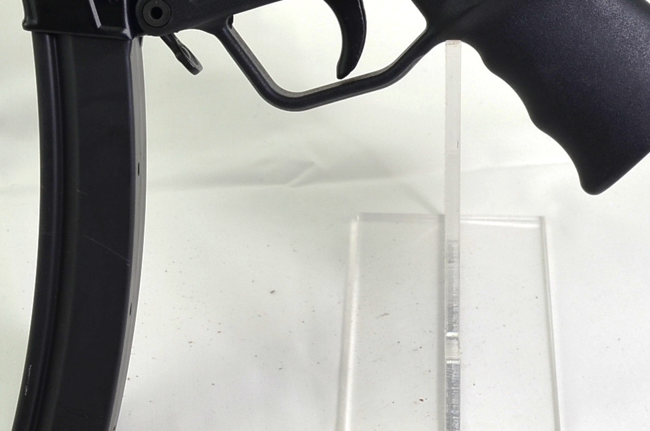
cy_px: 32
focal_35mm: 106
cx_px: 143
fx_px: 1910
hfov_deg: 19.1
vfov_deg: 12.8
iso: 220
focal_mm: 28
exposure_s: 1/125
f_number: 5.6
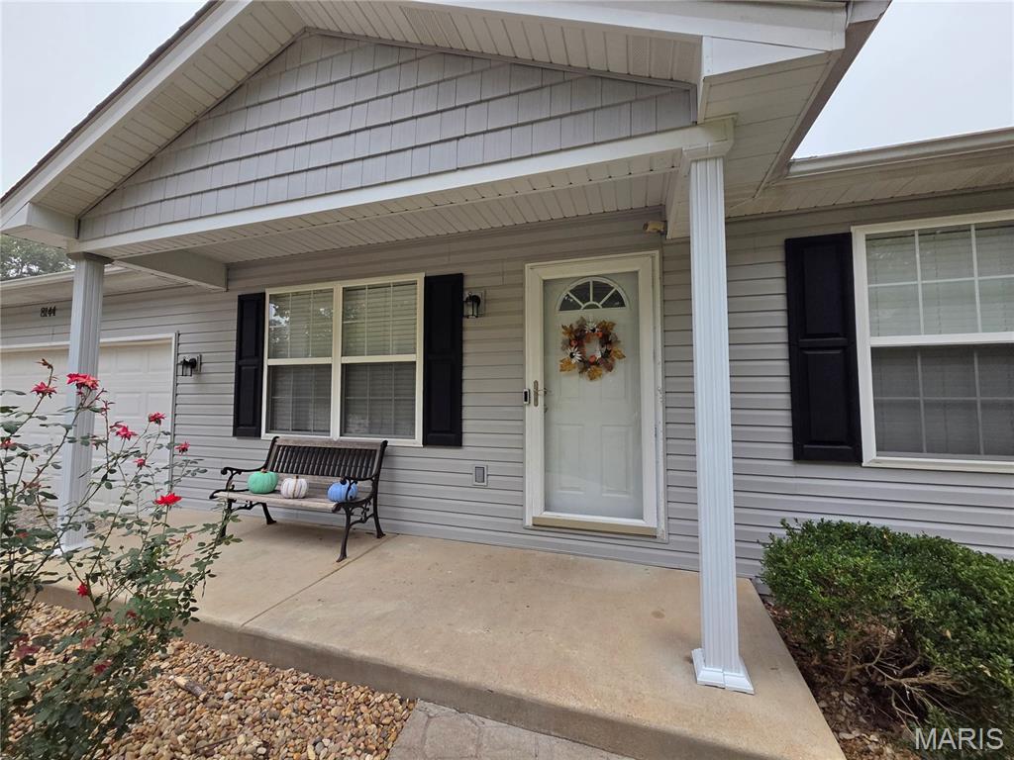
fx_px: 381
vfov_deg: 89.9
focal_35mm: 13
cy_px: 380
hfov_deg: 106.2
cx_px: 507
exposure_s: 1/2000
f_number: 2.2
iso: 125
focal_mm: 2.2
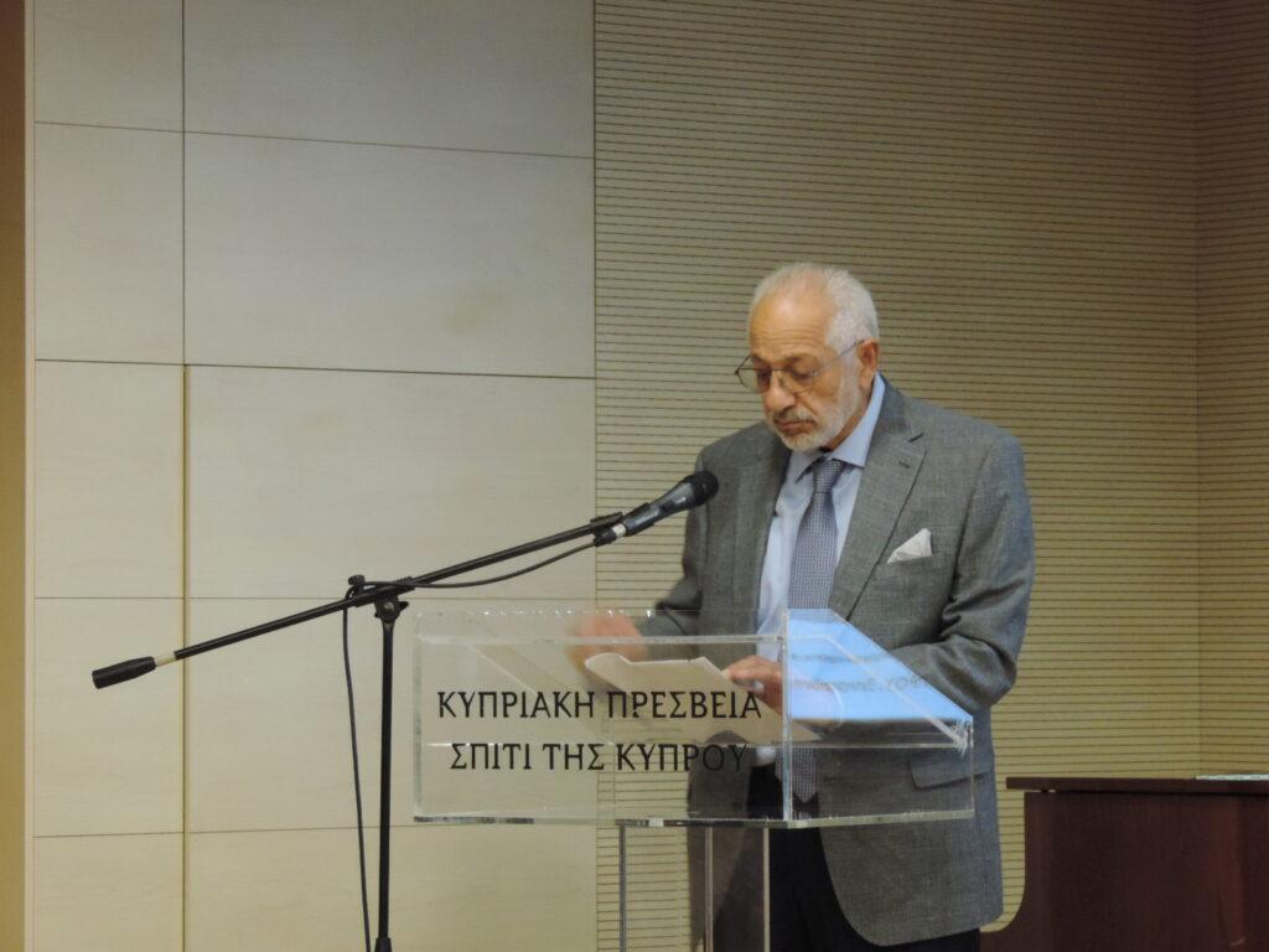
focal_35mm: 155
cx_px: 634
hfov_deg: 12.7
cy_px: 476
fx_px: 5682
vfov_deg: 9.6
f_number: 4.4
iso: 800
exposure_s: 1/25
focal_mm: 27.6
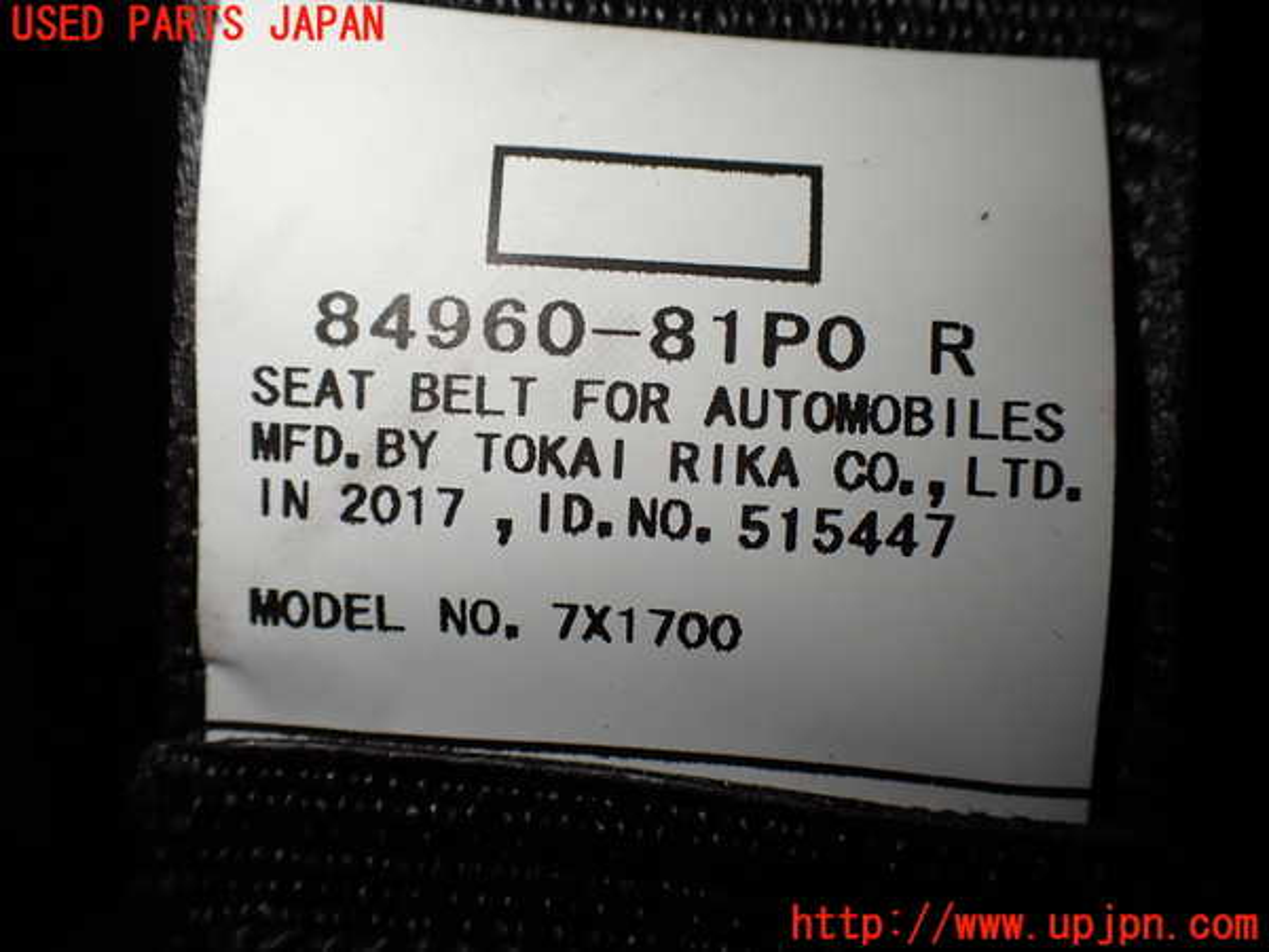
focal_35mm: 30
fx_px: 1100
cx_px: 634
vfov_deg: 46.8
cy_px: 476
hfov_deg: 60.0
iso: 100
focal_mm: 5.4
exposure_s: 1/125
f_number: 3.2
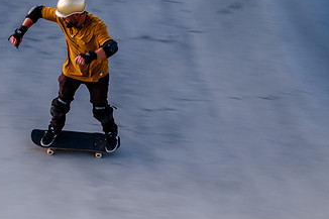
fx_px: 1334
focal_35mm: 146
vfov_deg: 9.4
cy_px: 36
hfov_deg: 14.0
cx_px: 42
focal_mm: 82
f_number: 14
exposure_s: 1/50
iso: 200
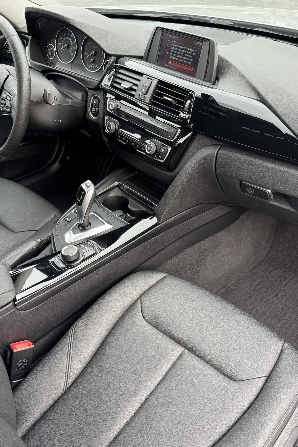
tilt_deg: -37.4
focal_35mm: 34
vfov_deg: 55.8
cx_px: 152
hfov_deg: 38.9
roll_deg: -0.1
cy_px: 223
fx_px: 422
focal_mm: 6.76
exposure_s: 1/121
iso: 125
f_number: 1.78
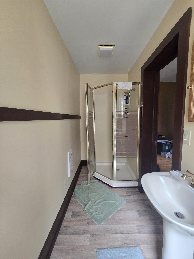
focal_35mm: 13
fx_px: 97
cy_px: 130
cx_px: 97
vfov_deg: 106.2
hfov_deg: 89.9
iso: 200
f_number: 2.2
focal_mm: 2.2
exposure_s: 1/60.2
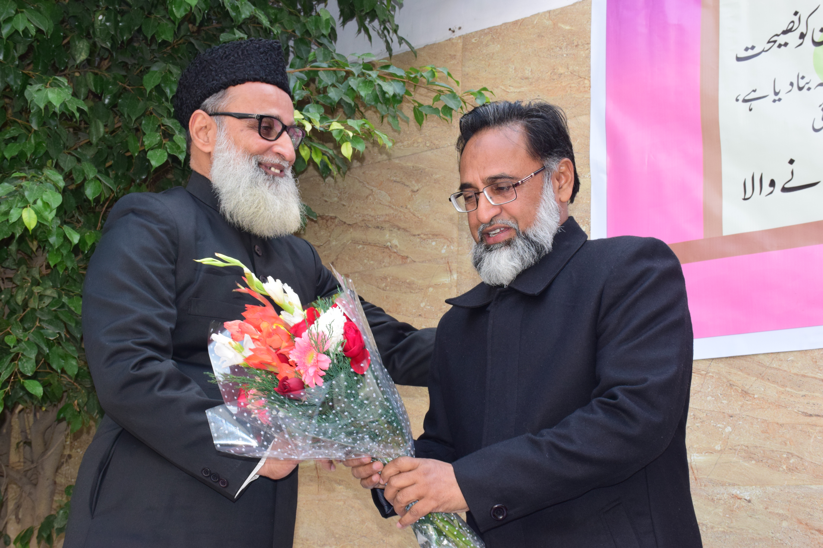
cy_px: 274
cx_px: 412
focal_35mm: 60
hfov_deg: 33.4
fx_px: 1372
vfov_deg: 22.6
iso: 800
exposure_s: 1/125
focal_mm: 40
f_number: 11
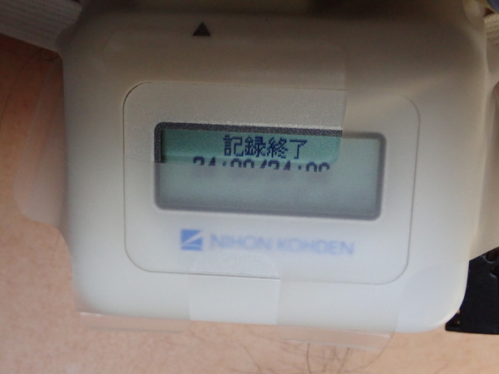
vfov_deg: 24.0
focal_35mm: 61
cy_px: 187
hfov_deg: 31.7
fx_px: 879
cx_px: 250
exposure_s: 1/60
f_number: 3.6
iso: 1000
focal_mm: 11.01
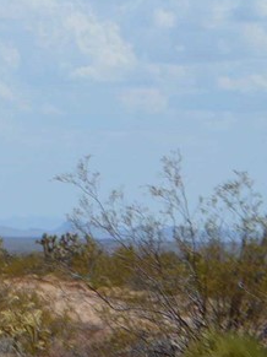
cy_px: 146
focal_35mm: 296
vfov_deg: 6.7
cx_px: -382
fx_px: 3044
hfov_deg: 4.9
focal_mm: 55
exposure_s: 1/2000
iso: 400
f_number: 8
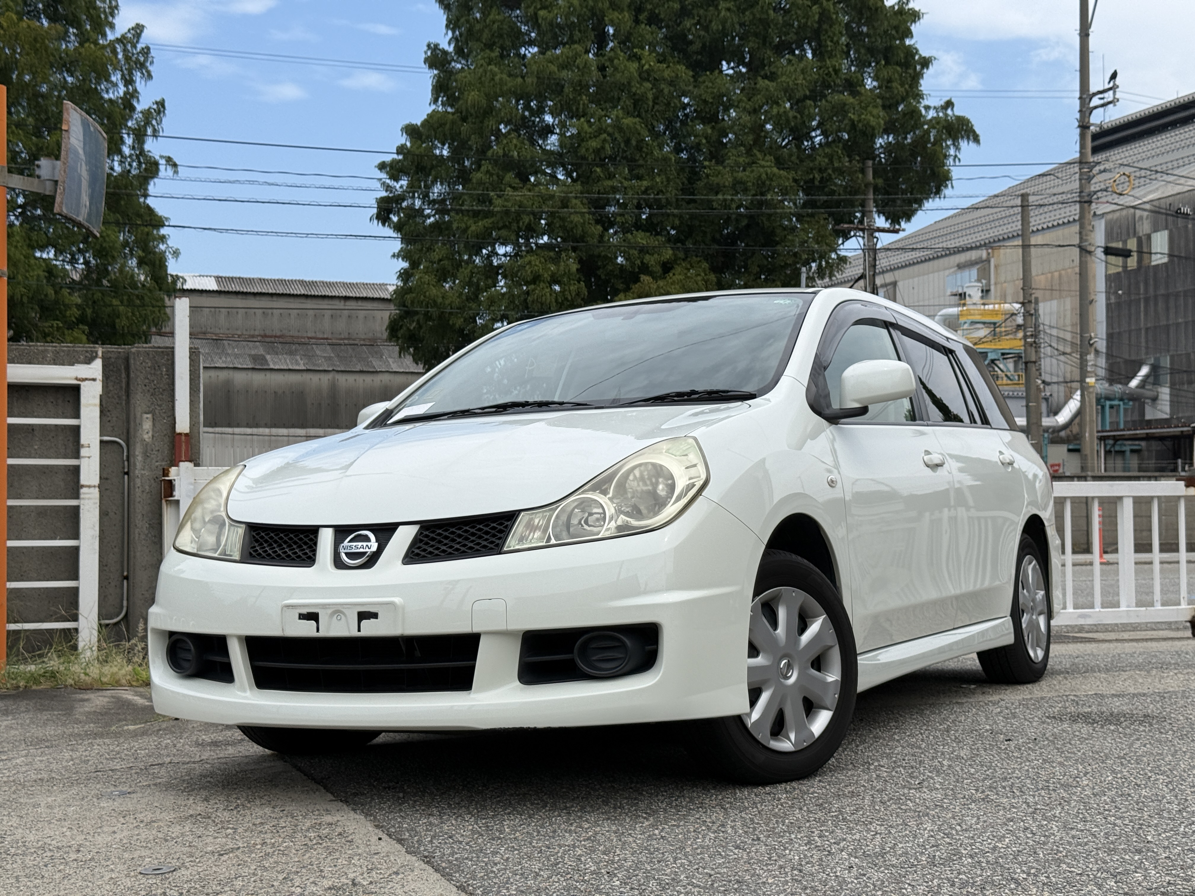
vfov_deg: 30.3
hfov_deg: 39.7
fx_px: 1657
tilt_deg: +2.4
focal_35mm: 48
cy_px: 448
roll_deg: +0.5
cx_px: 598
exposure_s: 1/5208
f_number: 1.78
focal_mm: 6.76
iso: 64
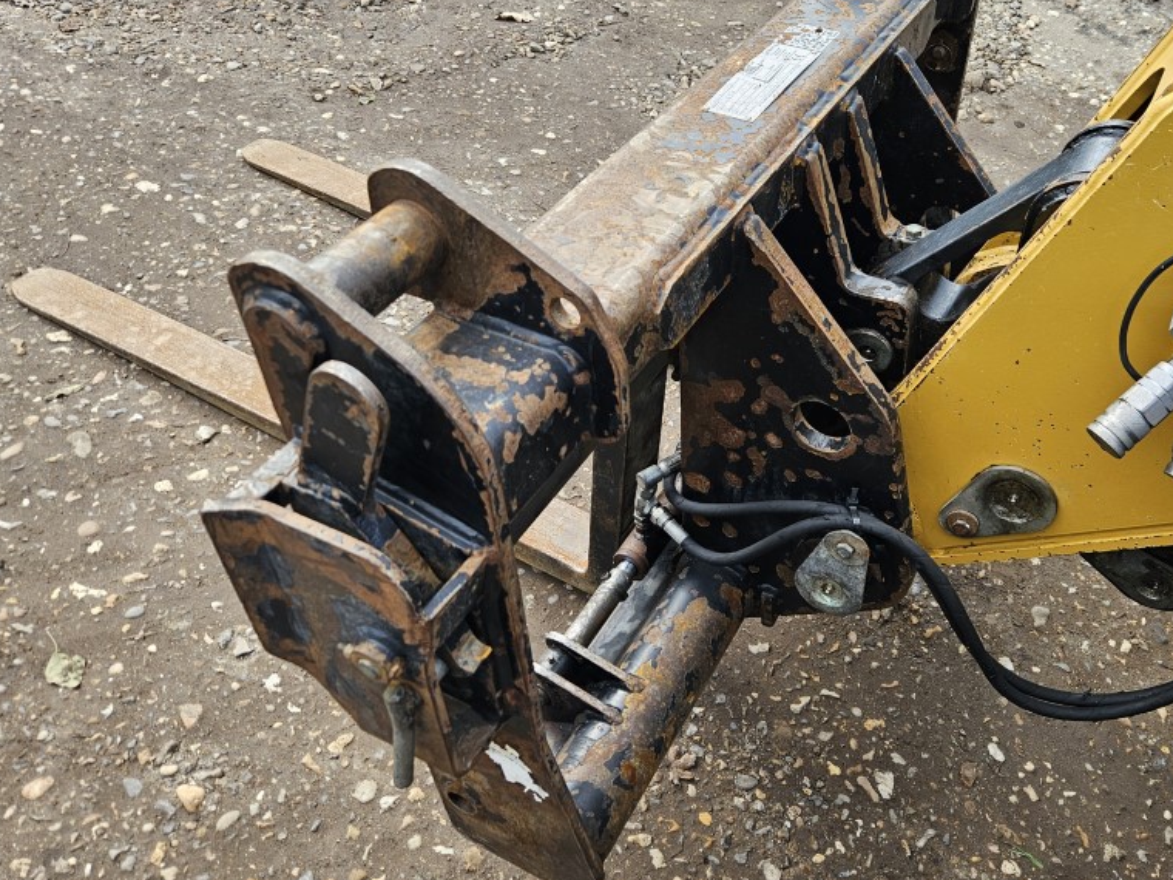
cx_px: 712
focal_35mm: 31
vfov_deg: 45.3
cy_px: 384
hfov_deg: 57.8
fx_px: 1050
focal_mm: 5.4
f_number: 1.8
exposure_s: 1/180
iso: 32
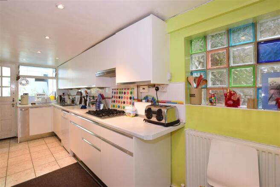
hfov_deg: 100.4
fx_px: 117
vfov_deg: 77.3
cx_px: 140
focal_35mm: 15
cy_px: 94
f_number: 6.3
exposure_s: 1/30
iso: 400
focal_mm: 10
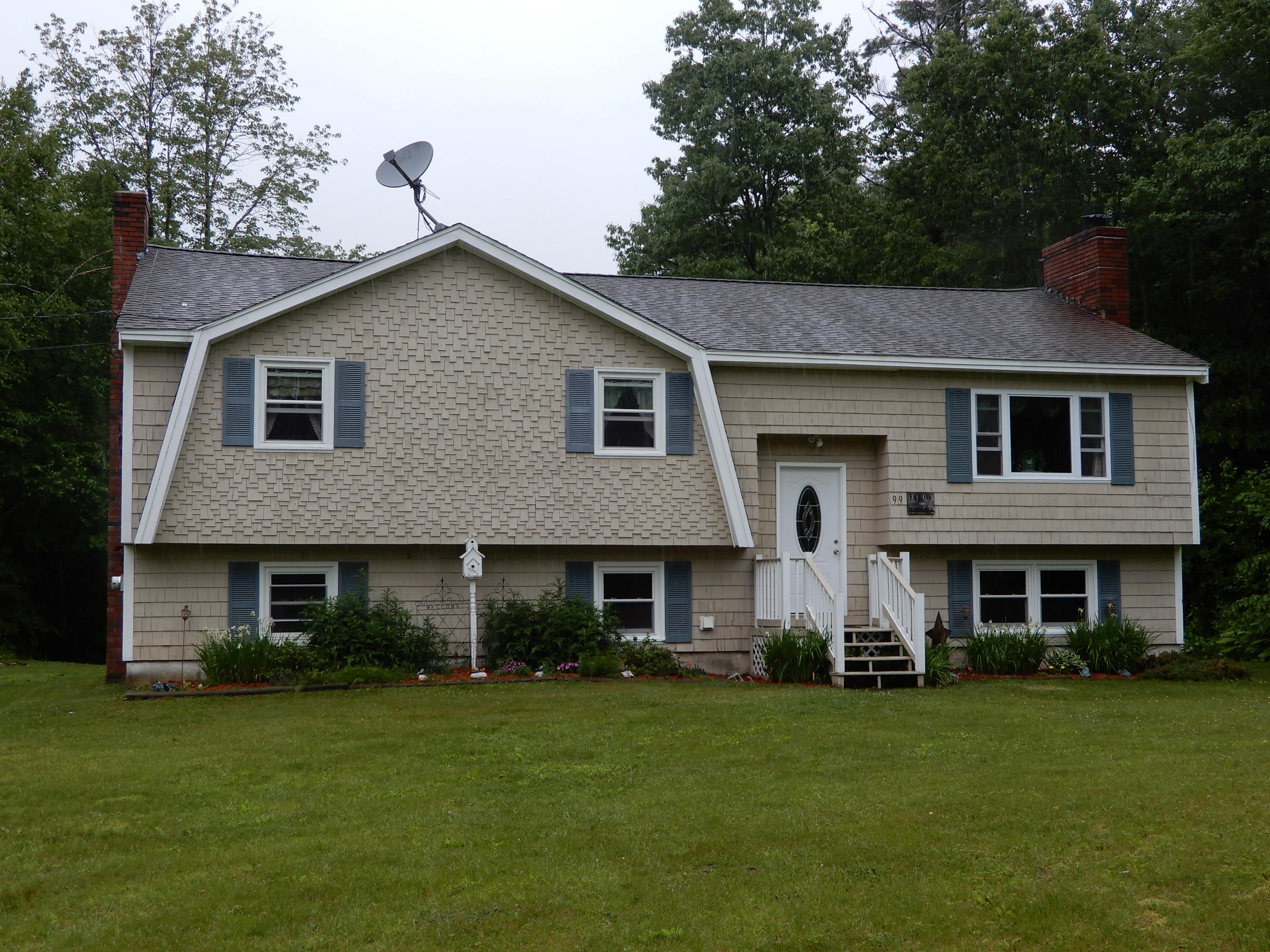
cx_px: 635
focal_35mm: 42
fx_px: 1541
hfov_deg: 44.8
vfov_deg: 34.3
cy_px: 476
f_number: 4
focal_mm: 7.5
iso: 80
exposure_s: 1/200
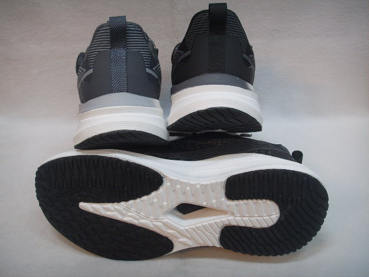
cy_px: 138
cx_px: 184
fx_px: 416
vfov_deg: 36.8
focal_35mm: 39
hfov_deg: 47.9
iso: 63
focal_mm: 6.6
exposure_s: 1/30
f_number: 3.5
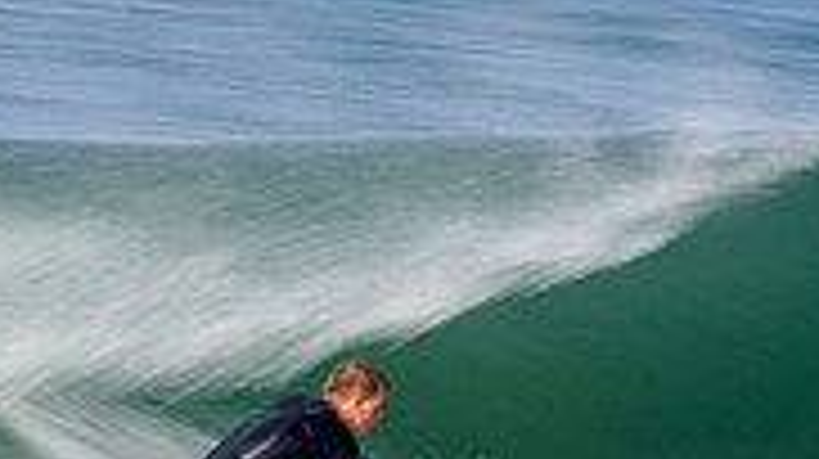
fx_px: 47843
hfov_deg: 1.0
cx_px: 238
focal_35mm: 2205
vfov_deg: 0.5
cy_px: 547
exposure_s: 1/20
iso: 100
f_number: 18
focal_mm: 440
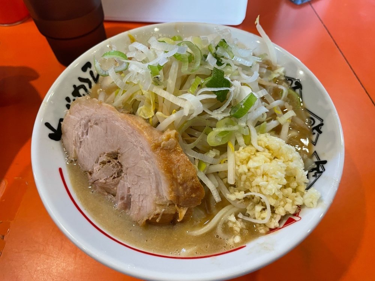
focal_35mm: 26
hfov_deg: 67.3
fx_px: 282
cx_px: 188
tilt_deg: -56.1
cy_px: 140
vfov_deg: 53.1
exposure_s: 1/50
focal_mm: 4.2
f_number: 1.6
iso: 160
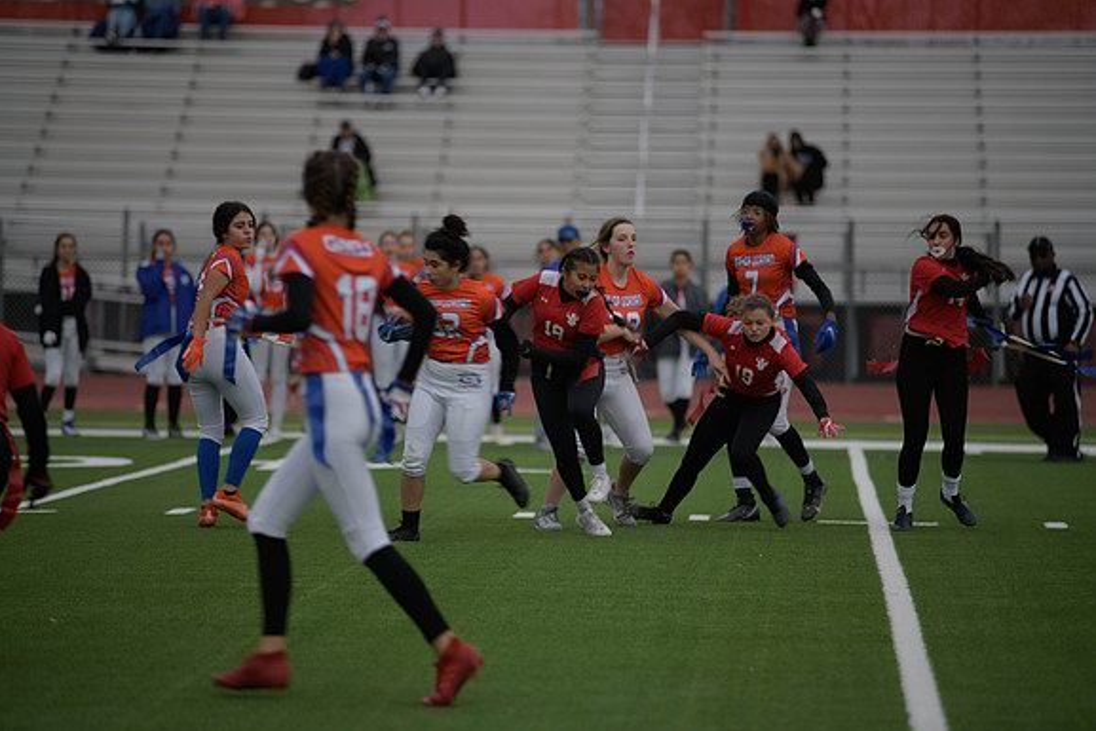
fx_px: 6120
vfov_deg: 6.8
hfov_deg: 10.2
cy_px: 366
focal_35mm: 201
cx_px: 549
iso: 80
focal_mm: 200
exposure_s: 1/200
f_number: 2.8
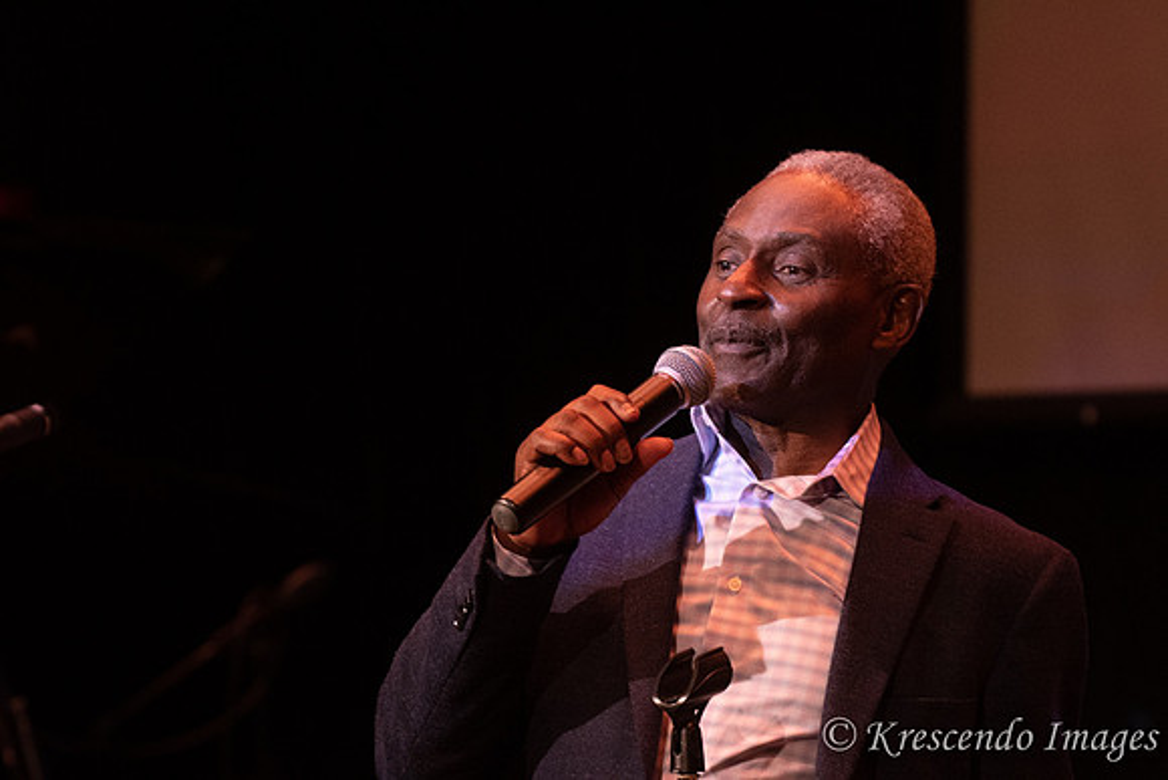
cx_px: 584
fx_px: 6084
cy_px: 390
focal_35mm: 188
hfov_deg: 11.0
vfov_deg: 7.3
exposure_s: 1/250
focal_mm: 125
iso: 3200
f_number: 4
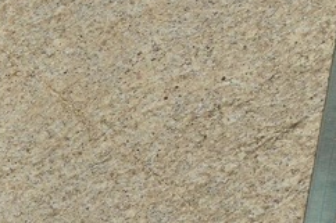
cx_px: 425
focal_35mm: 157
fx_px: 1464
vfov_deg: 8.7
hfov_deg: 12.7
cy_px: 65
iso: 800
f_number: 13
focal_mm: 32
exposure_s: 1/1000
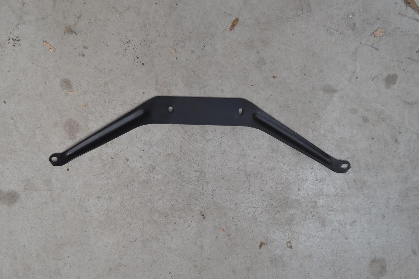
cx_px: 210
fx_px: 559
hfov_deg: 41.1
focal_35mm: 48
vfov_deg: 28.1
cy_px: 140
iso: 400
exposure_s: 1/80
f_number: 4.8
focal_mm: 32
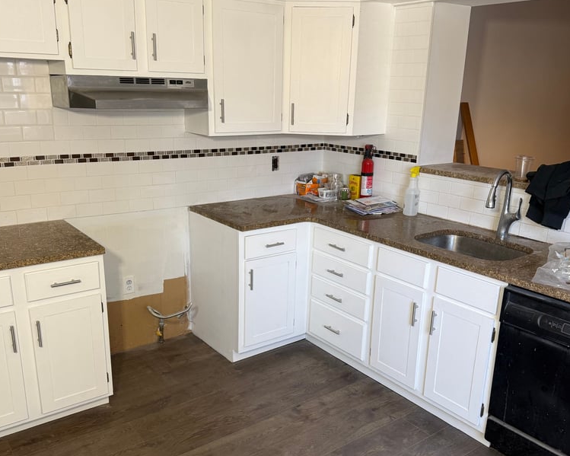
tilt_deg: -17.6
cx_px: 281
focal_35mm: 32
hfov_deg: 55.7
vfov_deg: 45.6
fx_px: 540
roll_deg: -1.8
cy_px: 262
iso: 160
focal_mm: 6.76
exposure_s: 1/120
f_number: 1.78
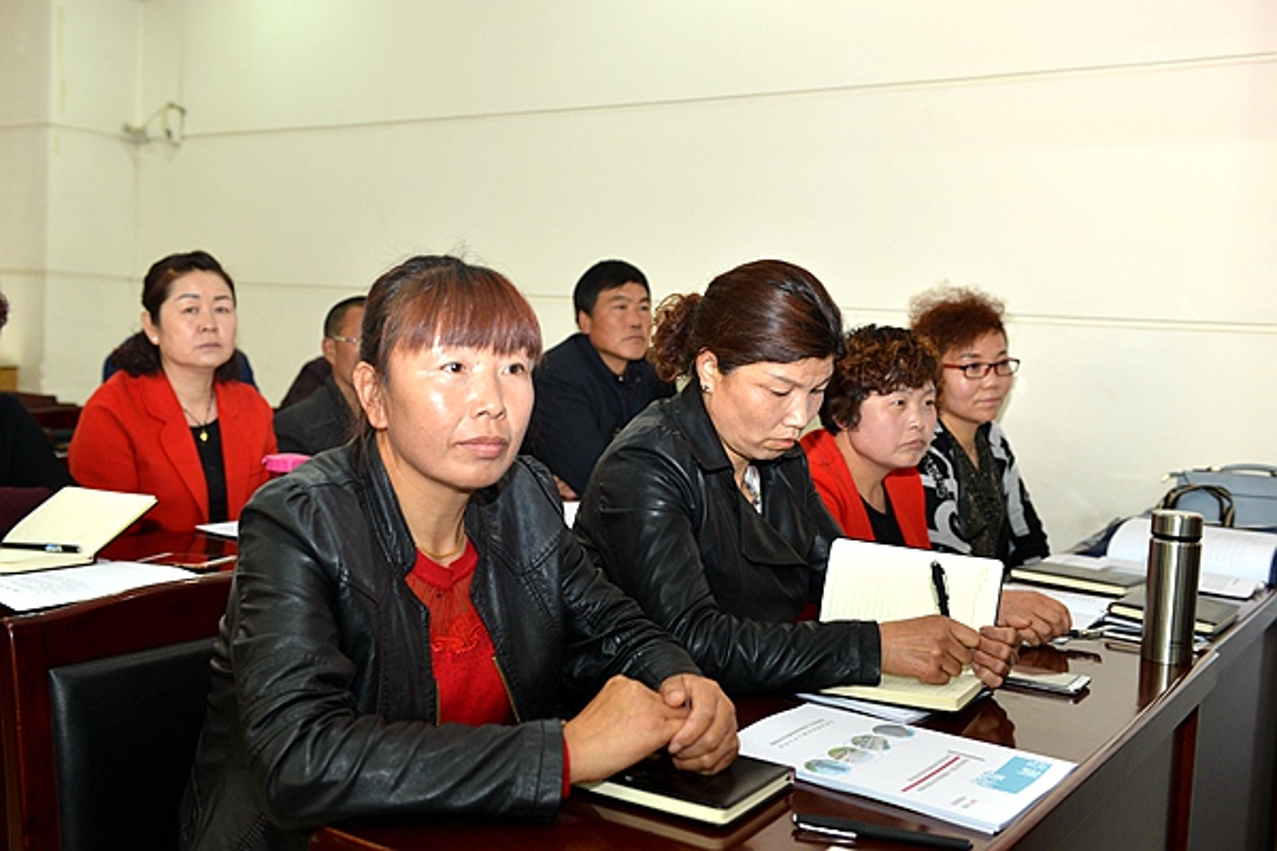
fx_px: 1241
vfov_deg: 37.9
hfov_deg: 54.4
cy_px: 426
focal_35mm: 35
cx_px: 638
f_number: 4
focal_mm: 35
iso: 800
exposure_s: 1/60
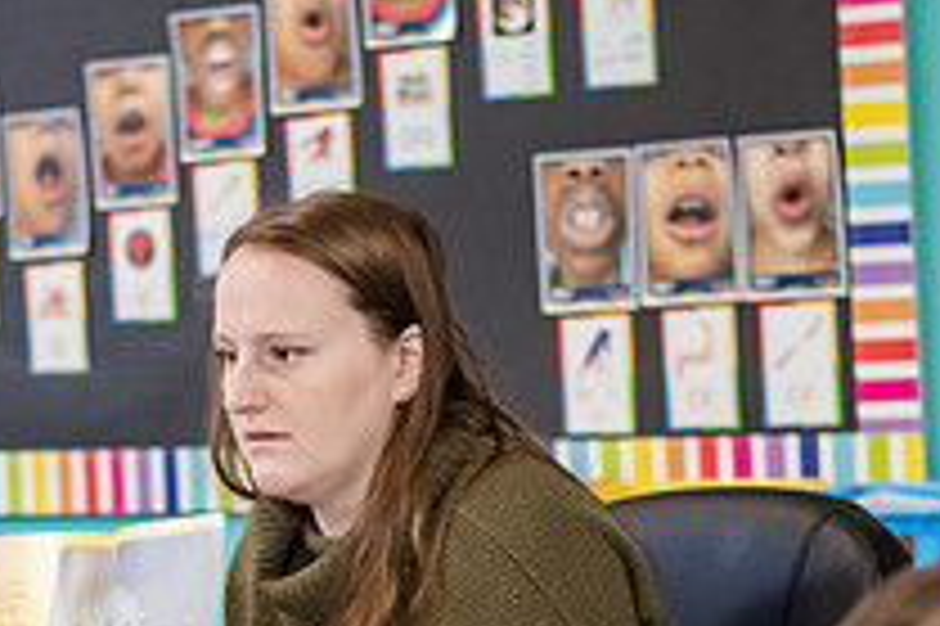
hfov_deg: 14.7
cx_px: 261
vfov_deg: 9.7
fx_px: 3626
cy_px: 759
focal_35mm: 139
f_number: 2.2
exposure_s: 1/200
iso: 1000
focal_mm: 50
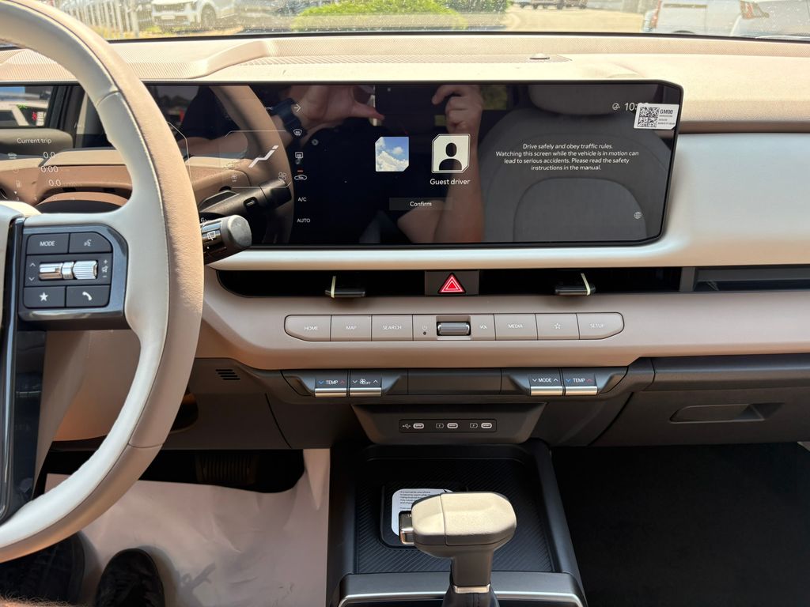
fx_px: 608
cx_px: 405
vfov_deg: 53.1
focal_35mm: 26
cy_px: 304
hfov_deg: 67.3
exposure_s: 1/228
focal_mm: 5.96
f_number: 1.6
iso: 80
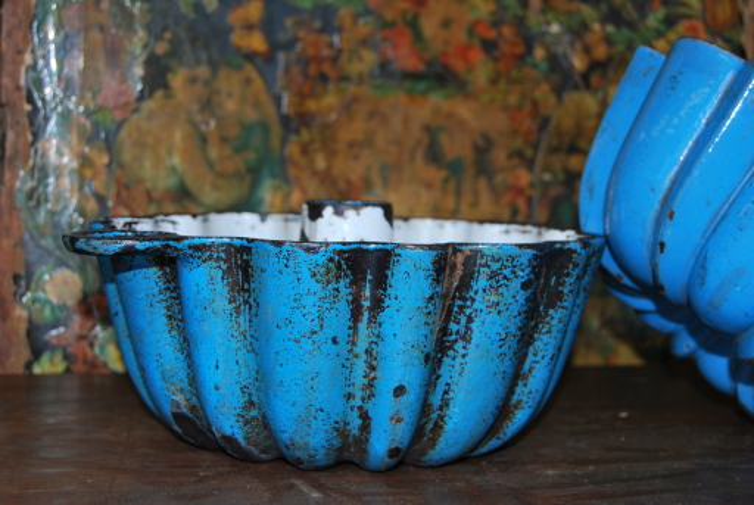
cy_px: 252
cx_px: 377
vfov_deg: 23.9
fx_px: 1196
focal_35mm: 57
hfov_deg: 35.0
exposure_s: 1/60
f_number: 5
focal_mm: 38
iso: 100
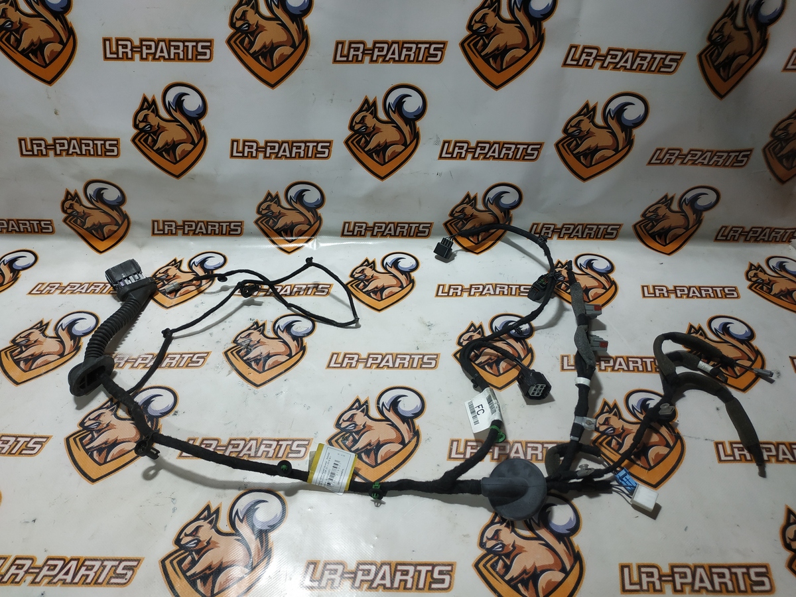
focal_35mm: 24
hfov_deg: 71.6
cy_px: 298
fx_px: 552
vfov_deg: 56.8
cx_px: 398
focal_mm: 3.94
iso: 125
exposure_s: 1/100
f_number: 1.9
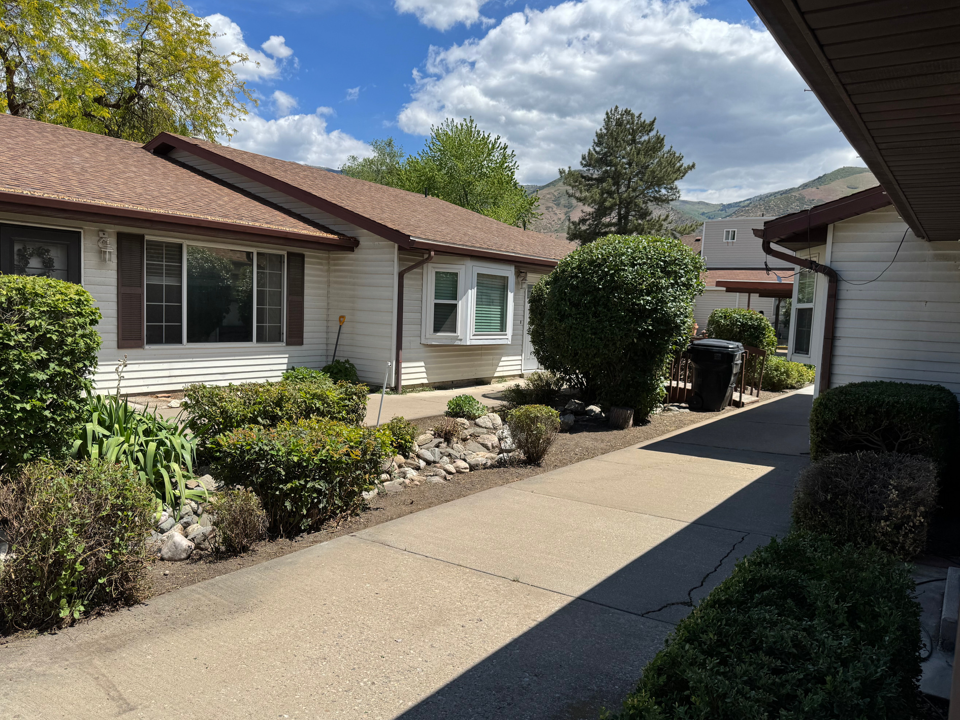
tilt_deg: -5.6
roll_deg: -3.1
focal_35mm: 26
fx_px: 721
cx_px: 462
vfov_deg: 53.1
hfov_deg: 67.3
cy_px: 371
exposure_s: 1/5348
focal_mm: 6.76
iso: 80
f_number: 1.78
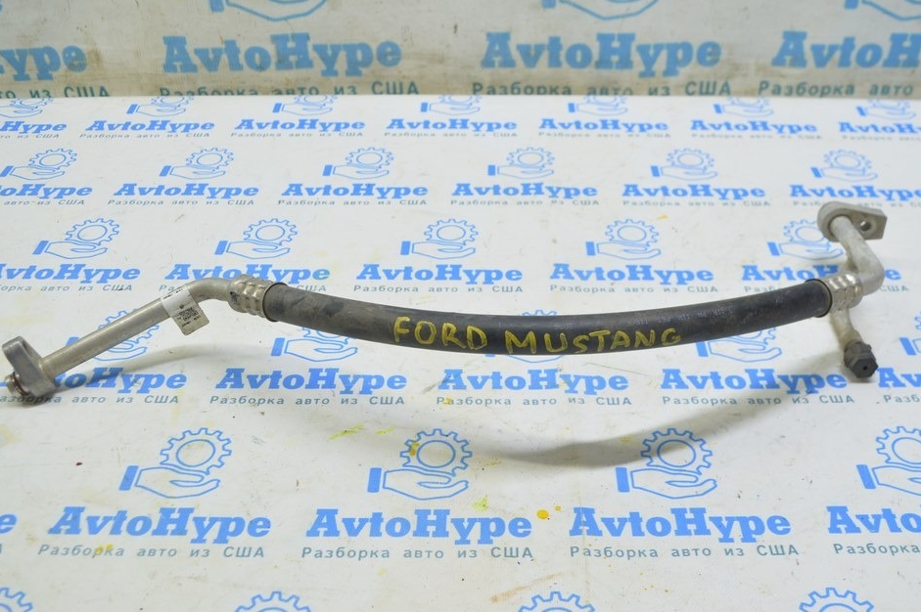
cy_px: 290
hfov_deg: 51.2
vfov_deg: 35.4
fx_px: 960
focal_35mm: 38
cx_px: 484
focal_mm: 23
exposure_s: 1/20
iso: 400
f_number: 5.6
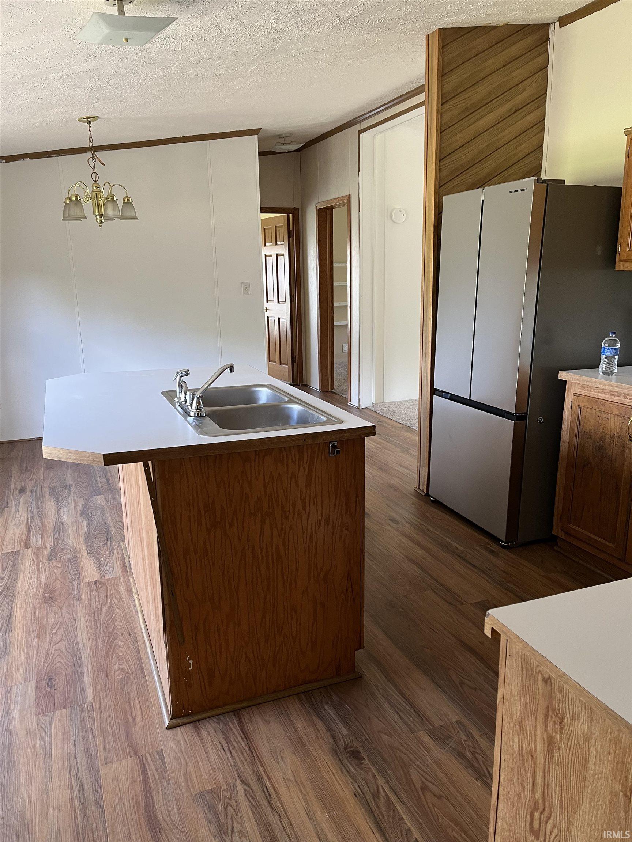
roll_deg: +1.1
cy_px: 421
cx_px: 316
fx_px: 633
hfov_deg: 53.1
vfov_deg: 67.3
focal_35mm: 26
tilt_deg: -14.8
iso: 160
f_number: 1.6
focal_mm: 5.1
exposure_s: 1/60
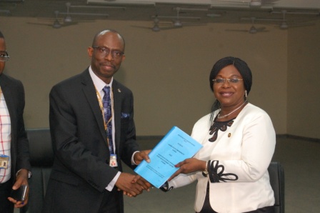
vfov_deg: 16.5
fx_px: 733
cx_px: 160
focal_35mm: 82
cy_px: 106
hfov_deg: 24.6
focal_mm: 55
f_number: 7.1
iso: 1600
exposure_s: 1/60
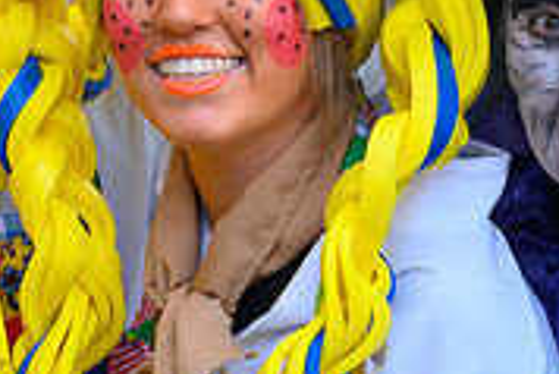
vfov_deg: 3.9
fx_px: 5486
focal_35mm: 353
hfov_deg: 5.8
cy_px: -19
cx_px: 183
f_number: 5
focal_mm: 66
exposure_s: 1/160
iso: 400
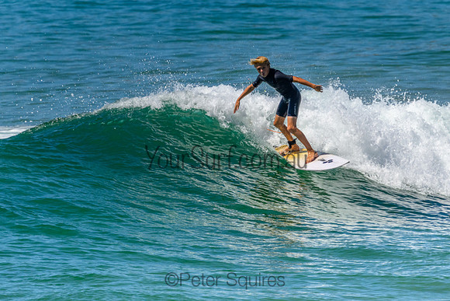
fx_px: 13760
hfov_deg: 1.9
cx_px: 268
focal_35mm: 1101
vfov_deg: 1.3
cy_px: 94
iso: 900
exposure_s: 1/2000
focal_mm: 800
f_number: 11
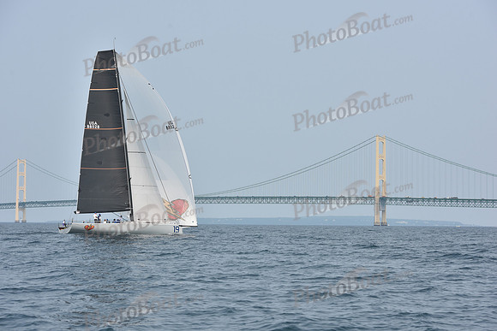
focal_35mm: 78
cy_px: 166
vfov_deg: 17.5
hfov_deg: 26.0
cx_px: 248
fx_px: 1077
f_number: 8
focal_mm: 78
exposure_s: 1/1250
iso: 250
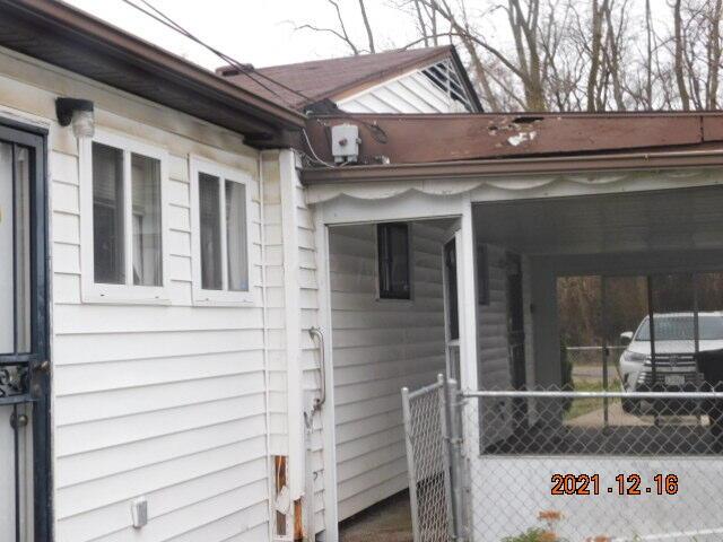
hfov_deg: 37.5
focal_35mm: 51
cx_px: 362
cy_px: 271
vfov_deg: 28.6
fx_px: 1065
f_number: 3.8
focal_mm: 9
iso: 140
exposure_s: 1/30
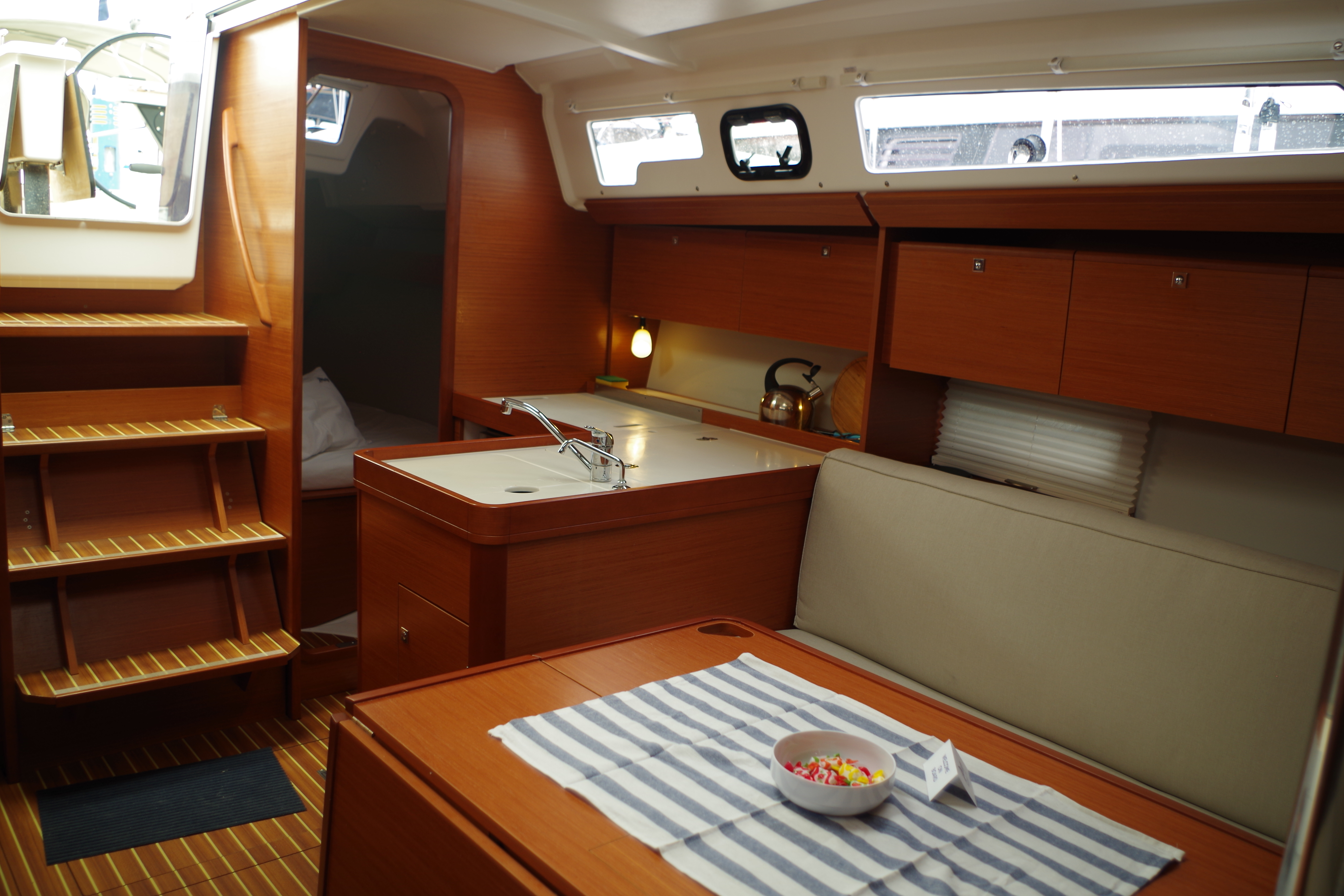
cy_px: 458
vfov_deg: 46.4
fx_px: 1045
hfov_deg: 65.5
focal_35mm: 28
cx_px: 693
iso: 100
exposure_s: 1/50
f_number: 3.5
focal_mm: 18
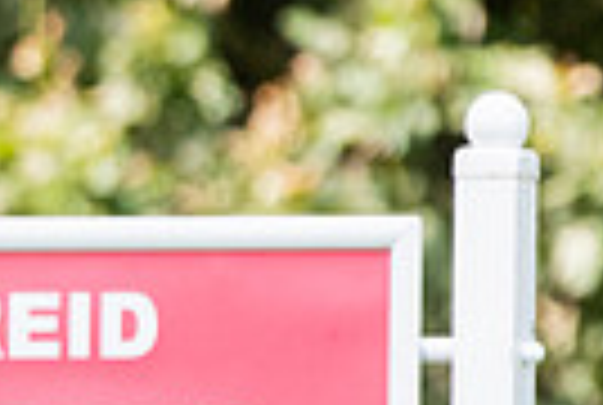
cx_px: -662
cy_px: 353
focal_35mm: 2202
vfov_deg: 0.6
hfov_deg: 0.9
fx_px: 36966
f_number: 6.3
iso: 1250
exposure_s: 1/1250
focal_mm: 340
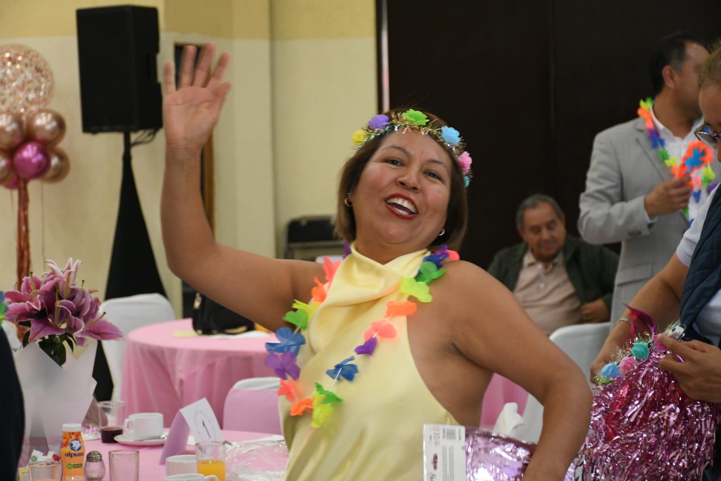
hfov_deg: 21.9
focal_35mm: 93
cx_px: 360
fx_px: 1862
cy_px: 240
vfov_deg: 14.7
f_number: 5
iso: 1600
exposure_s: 1/100
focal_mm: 62
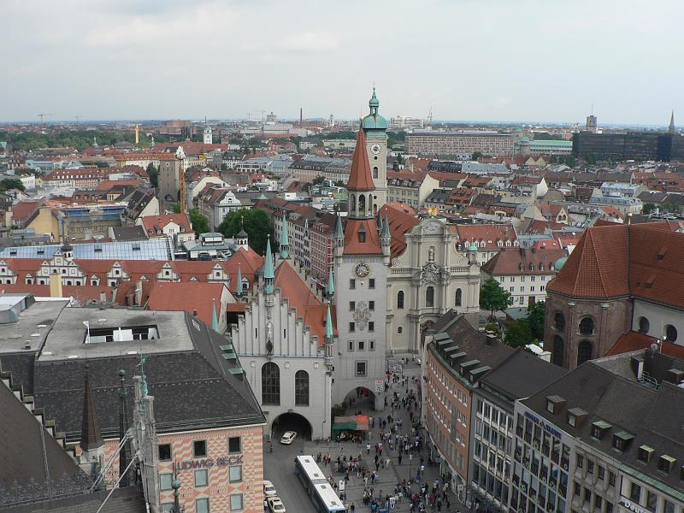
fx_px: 711
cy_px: 256
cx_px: 342
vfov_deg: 39.7
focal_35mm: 36
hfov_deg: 51.4
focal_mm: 6
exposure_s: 1/400
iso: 80
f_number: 5
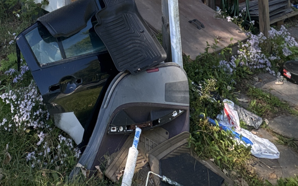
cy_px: -109
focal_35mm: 40
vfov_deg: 23.7
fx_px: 325
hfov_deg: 48.1
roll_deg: -0.5
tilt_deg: +4.4
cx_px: 89
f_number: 2.2
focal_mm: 2.22
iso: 40
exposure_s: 1/312
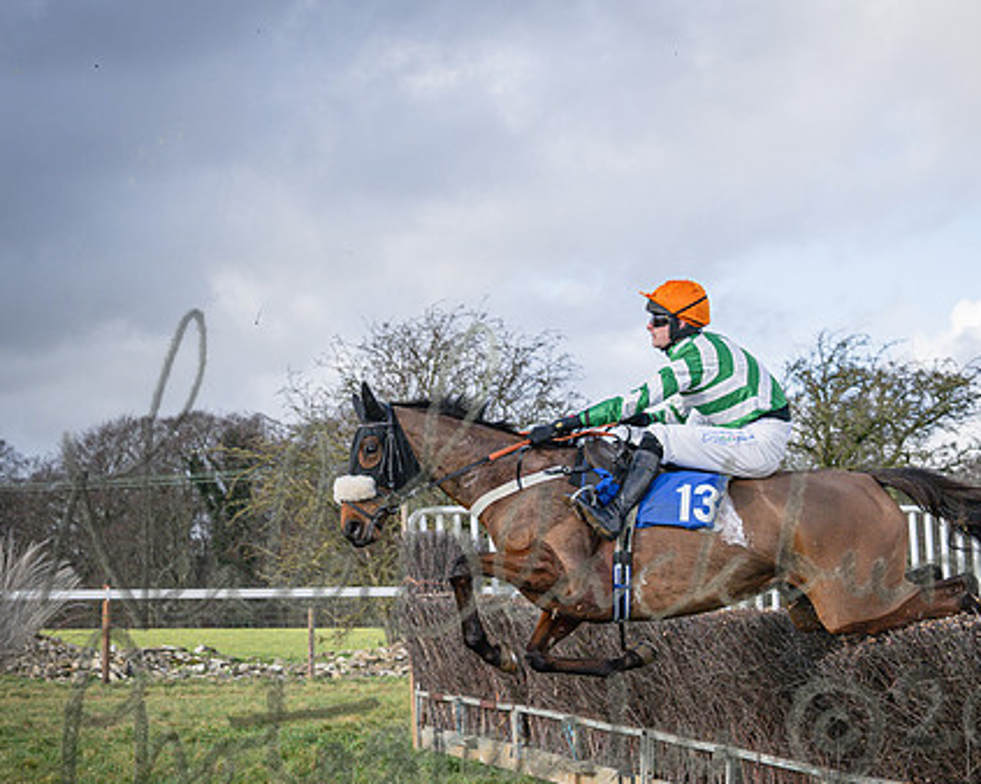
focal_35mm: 77
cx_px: 264
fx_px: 2235
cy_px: 597
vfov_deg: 19.7
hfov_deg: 24.5
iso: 400
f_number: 4
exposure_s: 1/1600
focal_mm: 35
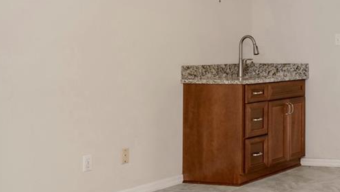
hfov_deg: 25.6
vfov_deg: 18.7
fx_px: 577
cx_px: 495
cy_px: 45
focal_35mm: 64
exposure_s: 1/60
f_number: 5.6
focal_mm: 19
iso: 400
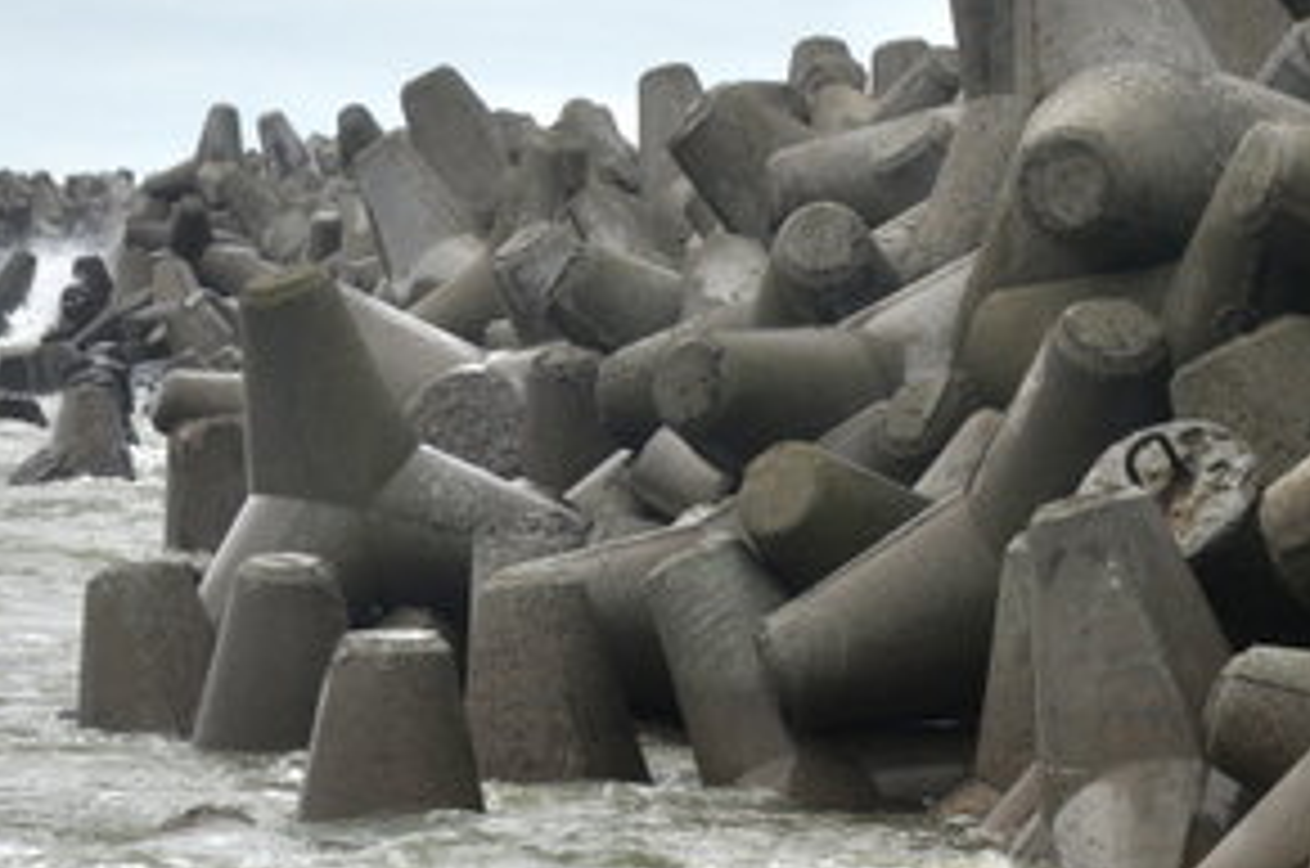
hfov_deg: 7.8
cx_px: 635
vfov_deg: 5.2
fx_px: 9591
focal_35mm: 264
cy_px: 474
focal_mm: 80
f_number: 5.3
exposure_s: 1/160
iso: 400
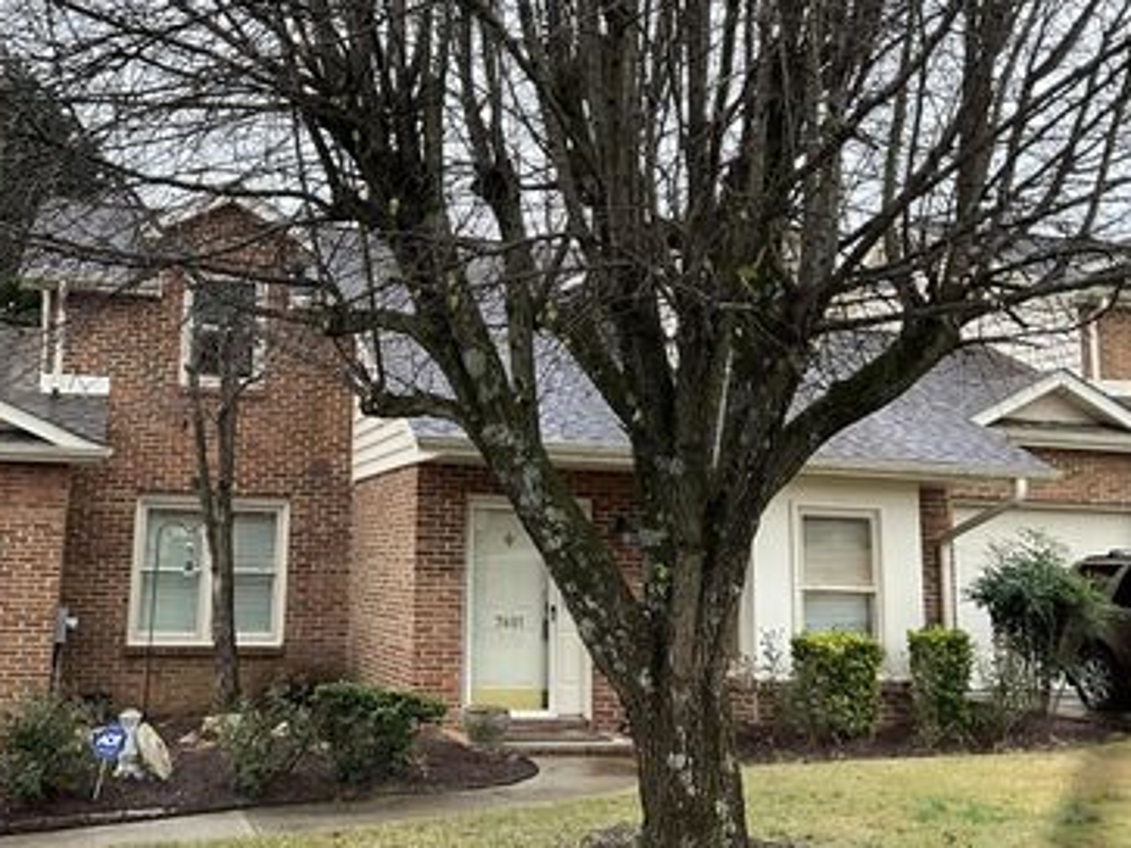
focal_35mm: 40
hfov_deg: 46.5
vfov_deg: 35.8
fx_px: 1306
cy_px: 335
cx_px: 439
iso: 64
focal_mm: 3
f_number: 1.8
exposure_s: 1/122
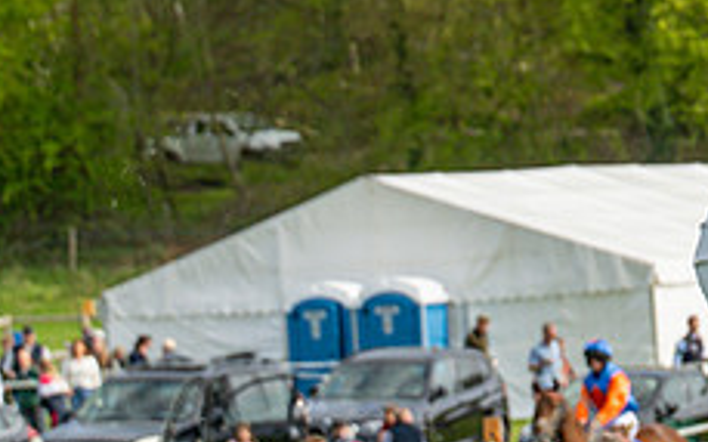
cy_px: 639
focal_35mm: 345
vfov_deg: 3.8
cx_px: 924
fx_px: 6655
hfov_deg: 6.0
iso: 200
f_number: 4
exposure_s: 1/2000
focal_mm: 70
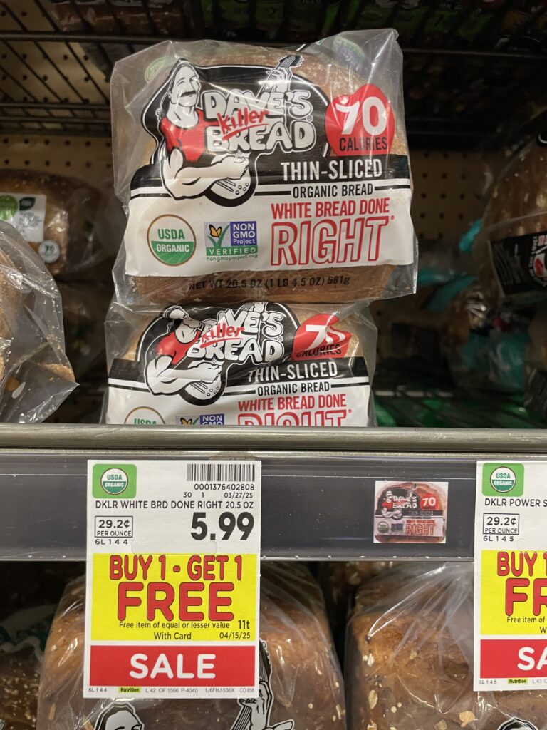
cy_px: 365
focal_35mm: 26
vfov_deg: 67.3
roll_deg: -1.7
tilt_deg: -7.8
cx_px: 274
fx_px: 548
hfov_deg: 53.1
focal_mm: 4.2
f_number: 1.6
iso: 250
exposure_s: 1/60
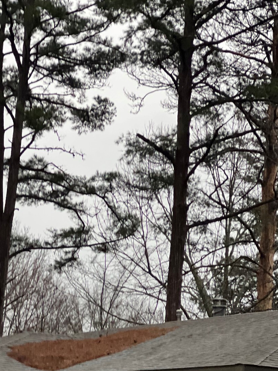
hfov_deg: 10.9
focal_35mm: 136
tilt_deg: +8.8
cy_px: 268
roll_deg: -3.5
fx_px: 1457
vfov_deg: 14.5
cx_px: 51
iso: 200
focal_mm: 9
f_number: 2.8
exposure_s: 1/121
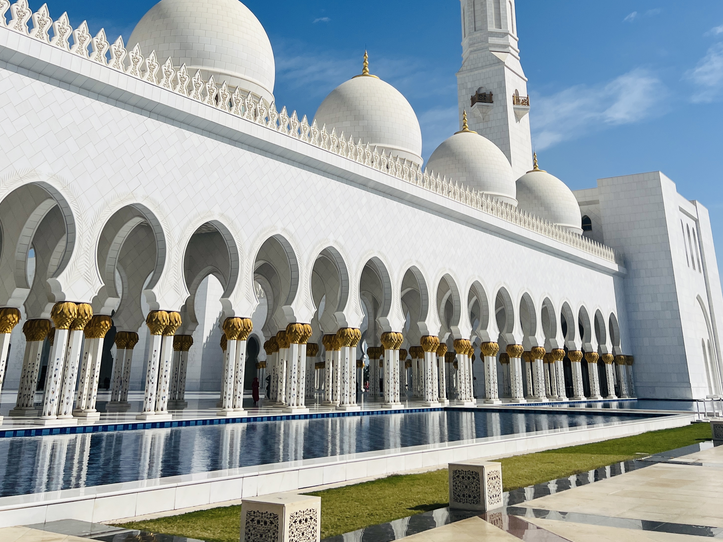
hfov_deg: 65.3
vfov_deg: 51.4
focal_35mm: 27
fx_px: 564
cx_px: 360
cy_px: 272
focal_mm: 5.7
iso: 50
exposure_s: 1/12658
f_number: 1.5
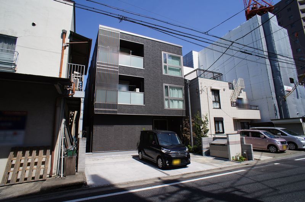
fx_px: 203
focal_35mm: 24
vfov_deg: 52.9
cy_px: 101
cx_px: 152
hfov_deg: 73.8
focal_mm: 16
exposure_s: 1/250
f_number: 13
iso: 200
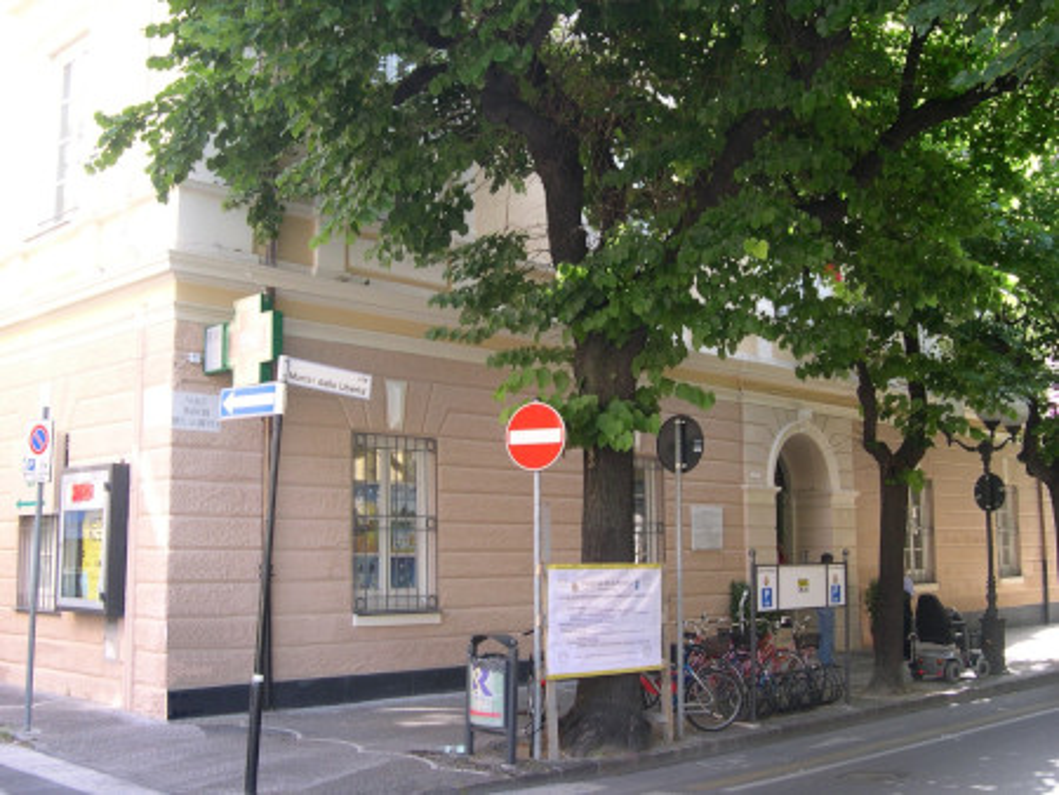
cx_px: 530
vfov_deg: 37.8
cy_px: 398
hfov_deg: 49.0
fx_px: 1163
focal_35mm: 38
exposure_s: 1/60.8
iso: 100
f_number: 2.8
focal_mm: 8
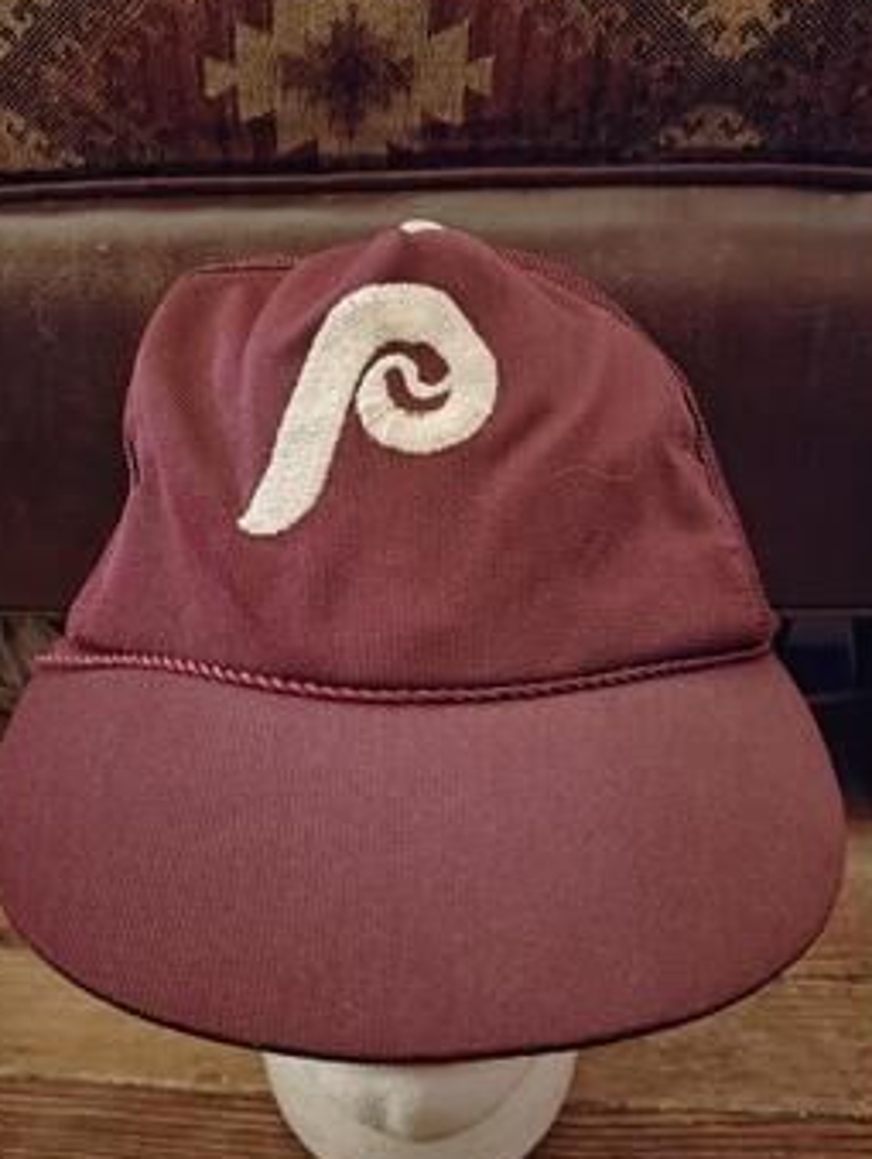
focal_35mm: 28
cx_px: 410
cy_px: 598
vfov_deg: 63.4
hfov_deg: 49.8
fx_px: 939
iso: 800
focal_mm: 4.15
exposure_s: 1/6.94
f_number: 1.5
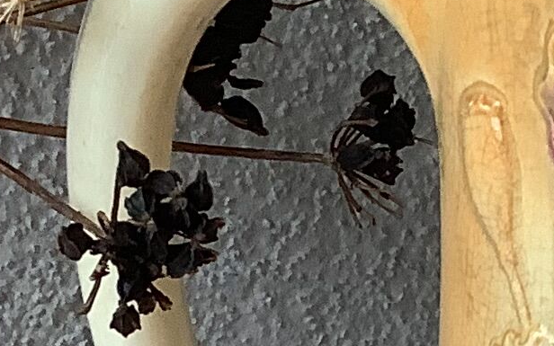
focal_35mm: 174
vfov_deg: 7.5
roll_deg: -0.5
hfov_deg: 11.6
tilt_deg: -19.4
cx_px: 812
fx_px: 2627
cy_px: 439
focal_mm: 3.3
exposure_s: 1/50
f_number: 2.4
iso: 80
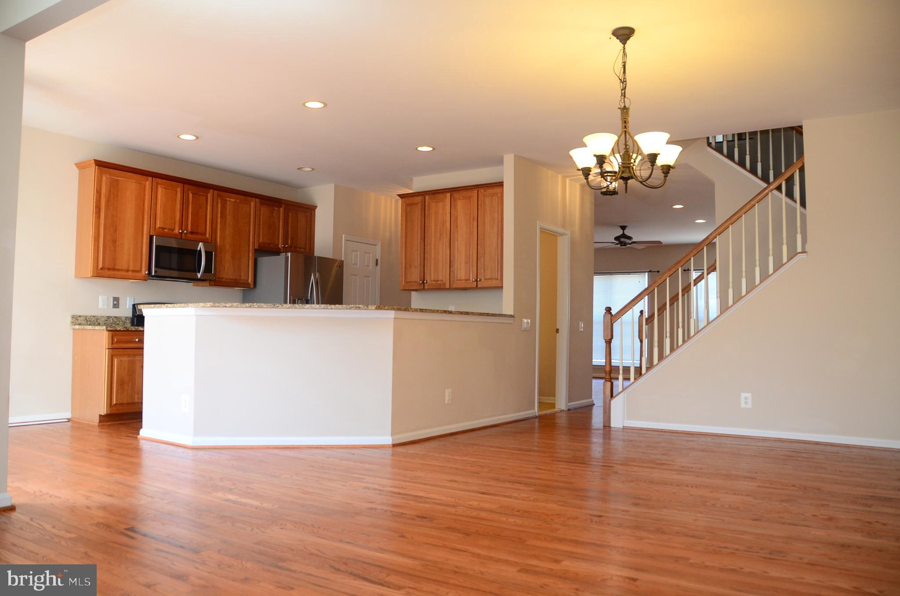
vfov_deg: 47.7
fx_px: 674
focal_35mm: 27
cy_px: 298
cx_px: 450
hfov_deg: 67.5
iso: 800
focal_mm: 18
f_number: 3.5
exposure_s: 1/200
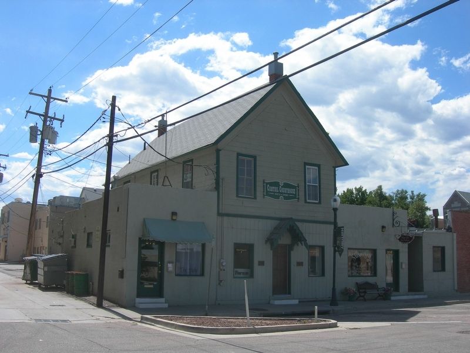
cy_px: 176
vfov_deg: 37.7
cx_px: 235
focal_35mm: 38
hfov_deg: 49.0
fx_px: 516
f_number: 4.8
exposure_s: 1/622
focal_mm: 7.8
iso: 50
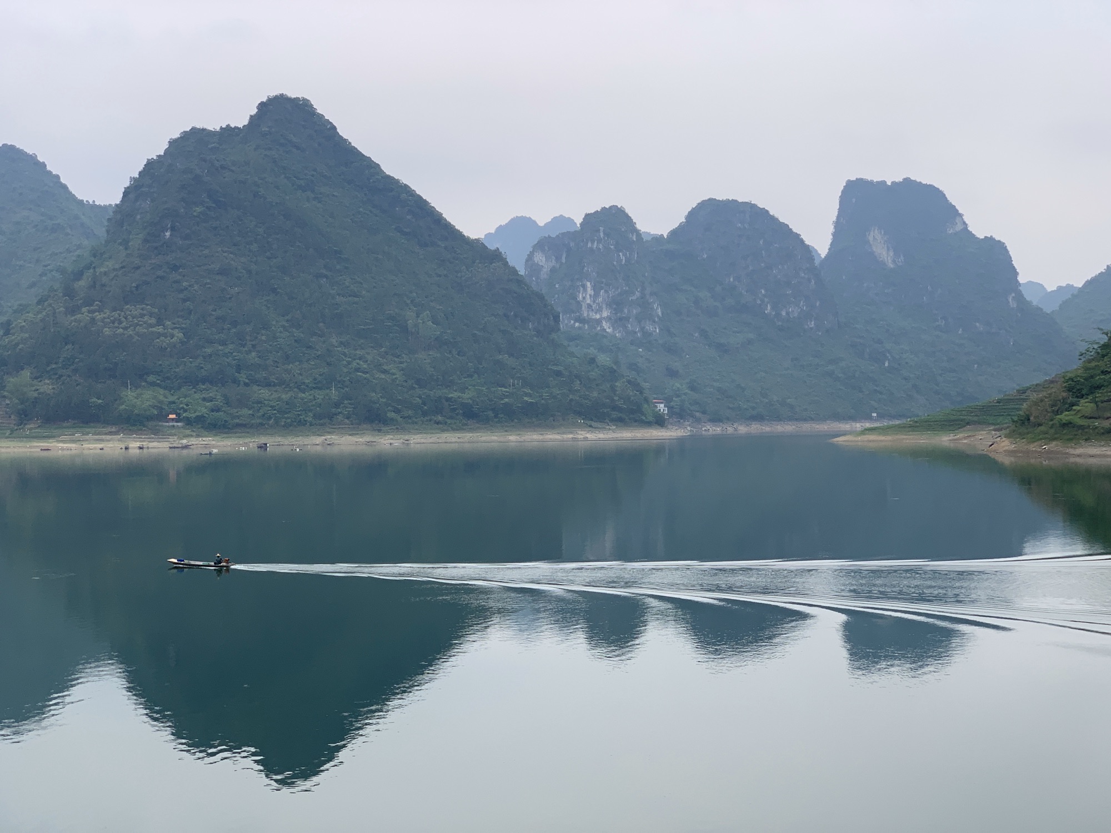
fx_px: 1669
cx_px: 556
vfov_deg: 28.0
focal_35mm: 52
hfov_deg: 36.8
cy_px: 416
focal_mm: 6
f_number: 2.4
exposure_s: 1/393
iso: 16
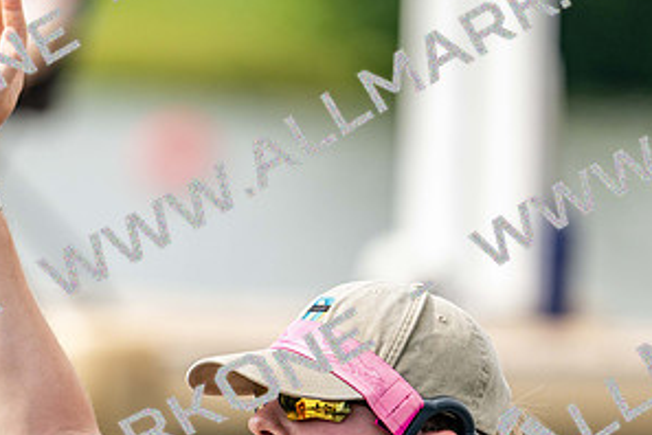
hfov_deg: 2.6
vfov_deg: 1.8
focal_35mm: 780
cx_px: 310
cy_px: 302
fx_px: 14126
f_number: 4.5
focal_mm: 400
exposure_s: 1/2000
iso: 560
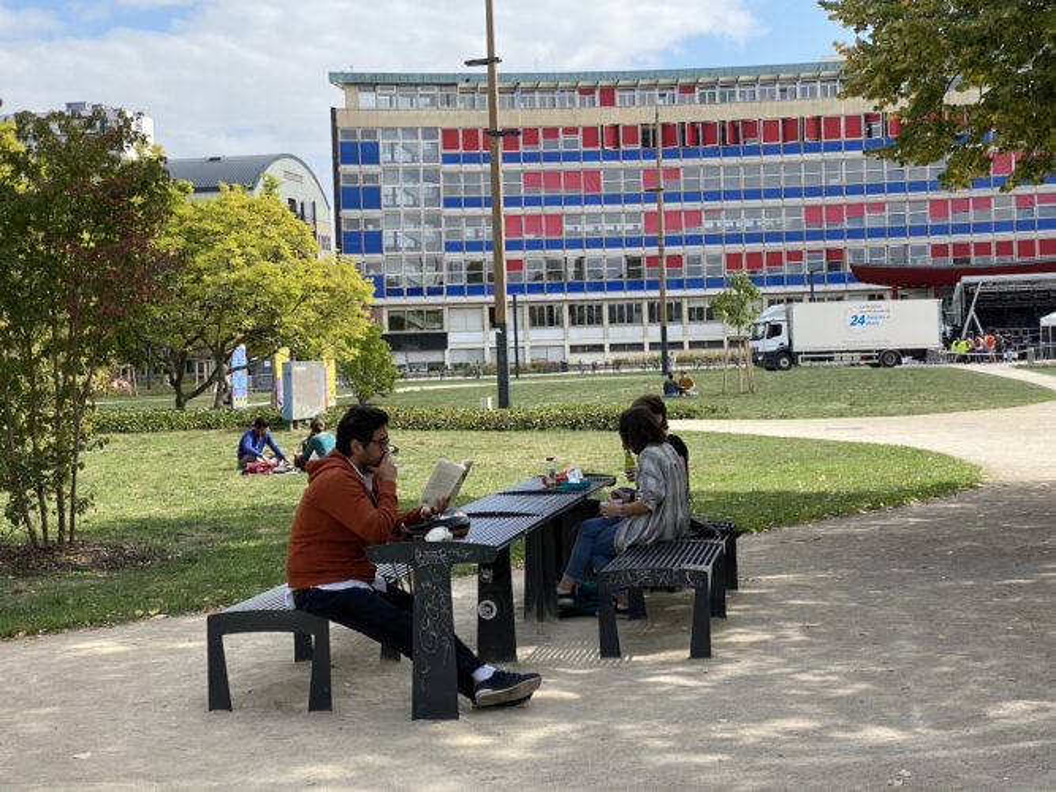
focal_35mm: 52
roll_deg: +2.5
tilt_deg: +0.9
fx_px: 1586
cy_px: 396
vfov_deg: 28.0
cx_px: 528
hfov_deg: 36.8
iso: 20
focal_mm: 6
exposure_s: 1/1370
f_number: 2
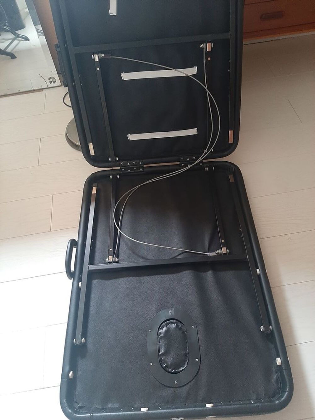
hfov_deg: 53.1
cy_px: 210
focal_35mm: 26
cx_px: 158
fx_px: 315
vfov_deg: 67.3
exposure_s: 1/25
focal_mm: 3.93
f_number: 1.7
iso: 250
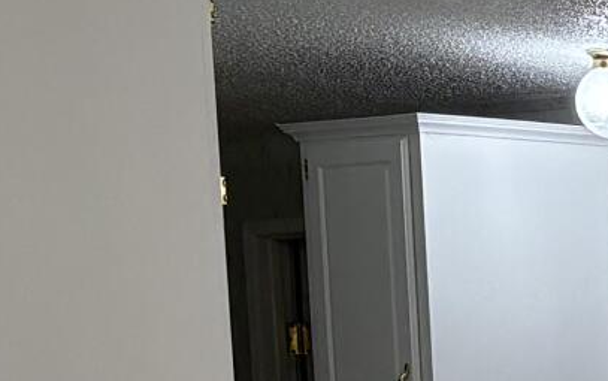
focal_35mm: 203
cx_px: 1198
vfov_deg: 6.1
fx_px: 3366
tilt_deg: -10.9
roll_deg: +0.3
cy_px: 1074
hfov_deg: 9.6
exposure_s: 1/120
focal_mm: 5.96
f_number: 1.6
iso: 100
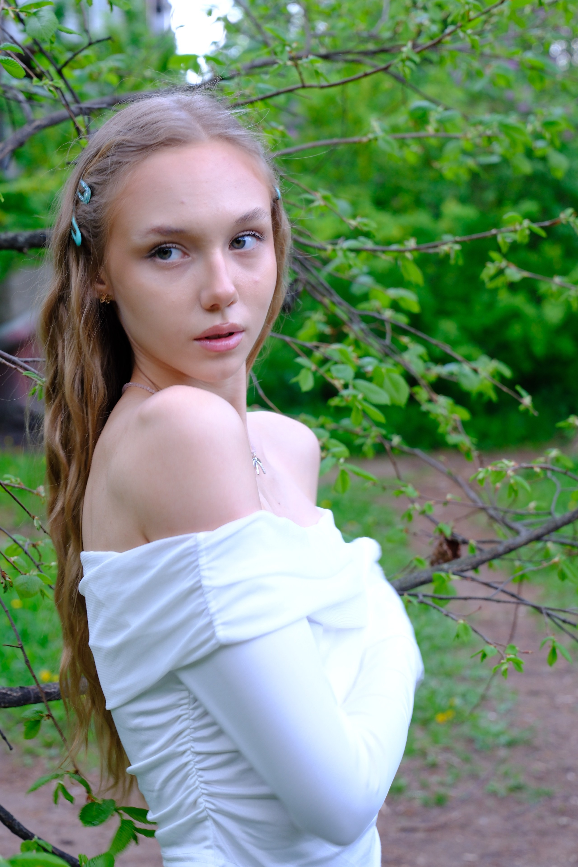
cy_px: 434
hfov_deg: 18.2
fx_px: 1806
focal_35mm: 75
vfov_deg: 27.0
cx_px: 289
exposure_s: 1/20
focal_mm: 50
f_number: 4.8
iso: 320
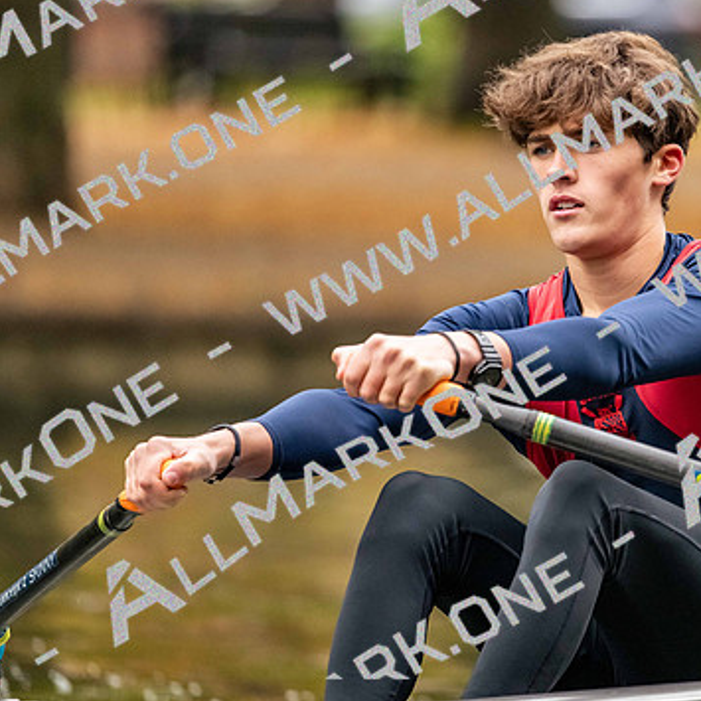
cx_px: 507
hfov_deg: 3.2
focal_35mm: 556
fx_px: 12739
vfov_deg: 3.2
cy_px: 341
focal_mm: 400
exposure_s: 1/2000
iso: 6400
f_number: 4.5
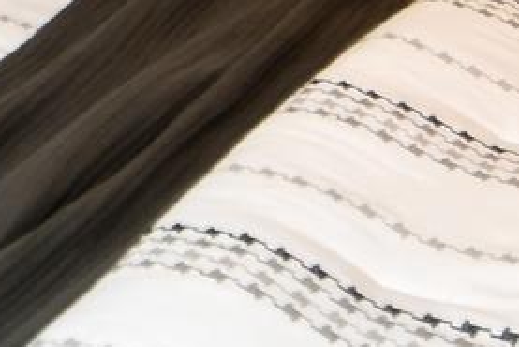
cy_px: -554
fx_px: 1918
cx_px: -232
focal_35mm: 133
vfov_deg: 9.0
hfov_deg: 14.5
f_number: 4
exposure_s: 1/60
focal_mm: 12
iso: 200
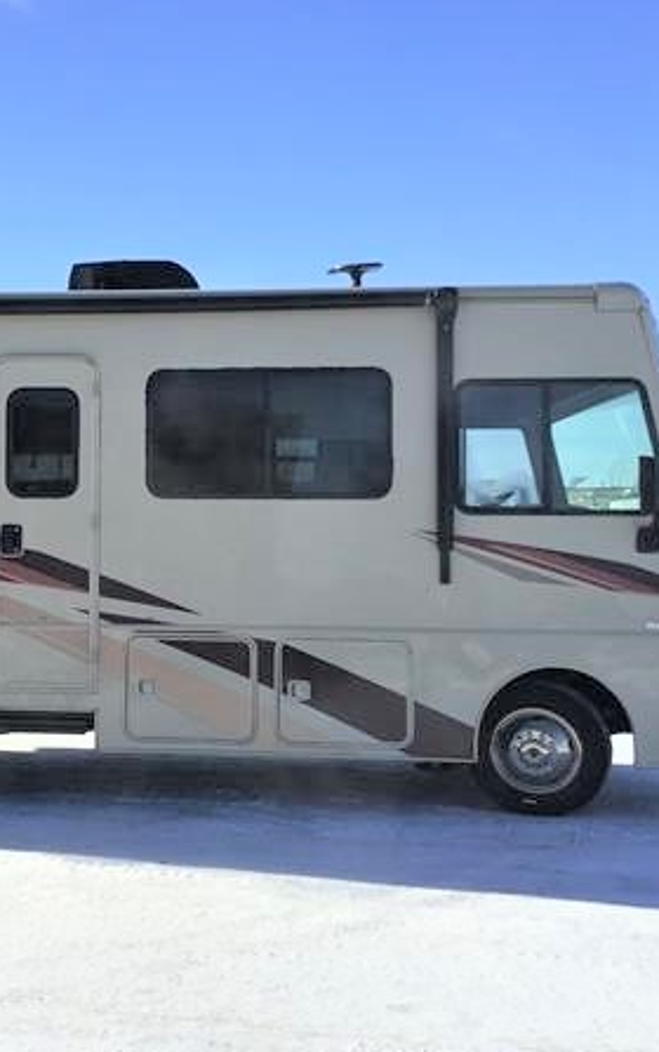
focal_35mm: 47
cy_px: 504
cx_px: 28
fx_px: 1348
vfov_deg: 42.6
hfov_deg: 26.3
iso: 25
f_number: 2.4
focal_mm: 3.3
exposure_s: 1/1988
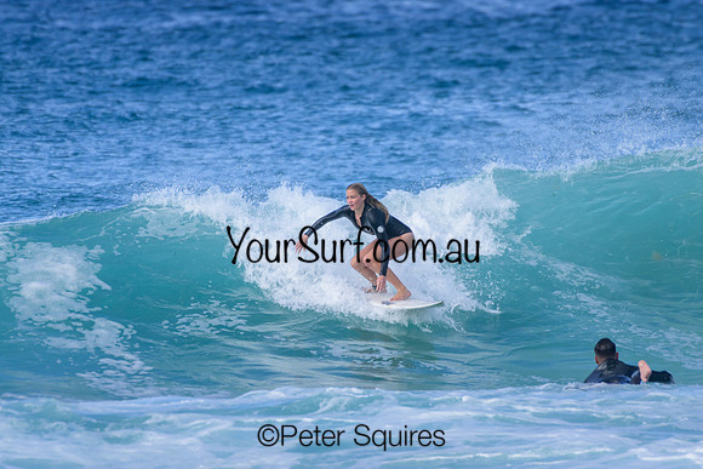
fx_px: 19531
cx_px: 352
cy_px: 234
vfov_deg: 1.4
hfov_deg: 2.1
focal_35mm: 1000
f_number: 11
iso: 1250
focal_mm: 1000
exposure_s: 1/2000
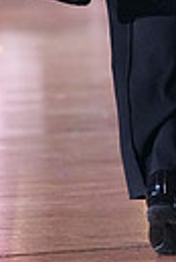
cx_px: 349
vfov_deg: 3.2
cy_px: -165
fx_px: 4651
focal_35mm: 636
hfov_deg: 2.2
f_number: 4
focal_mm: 143
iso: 8000
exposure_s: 1/400
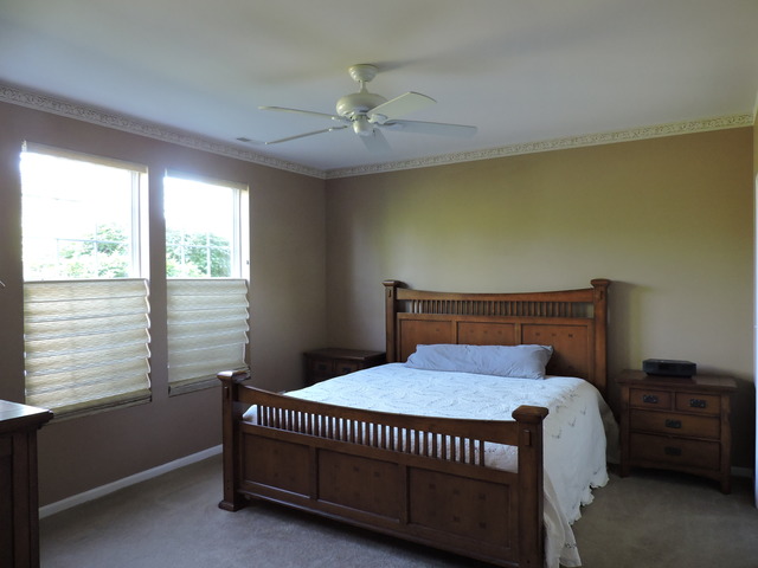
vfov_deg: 56.8
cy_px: 284
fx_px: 526
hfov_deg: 71.6
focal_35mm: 24
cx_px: 379
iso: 400
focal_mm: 4.3
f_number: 3
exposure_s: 1/30
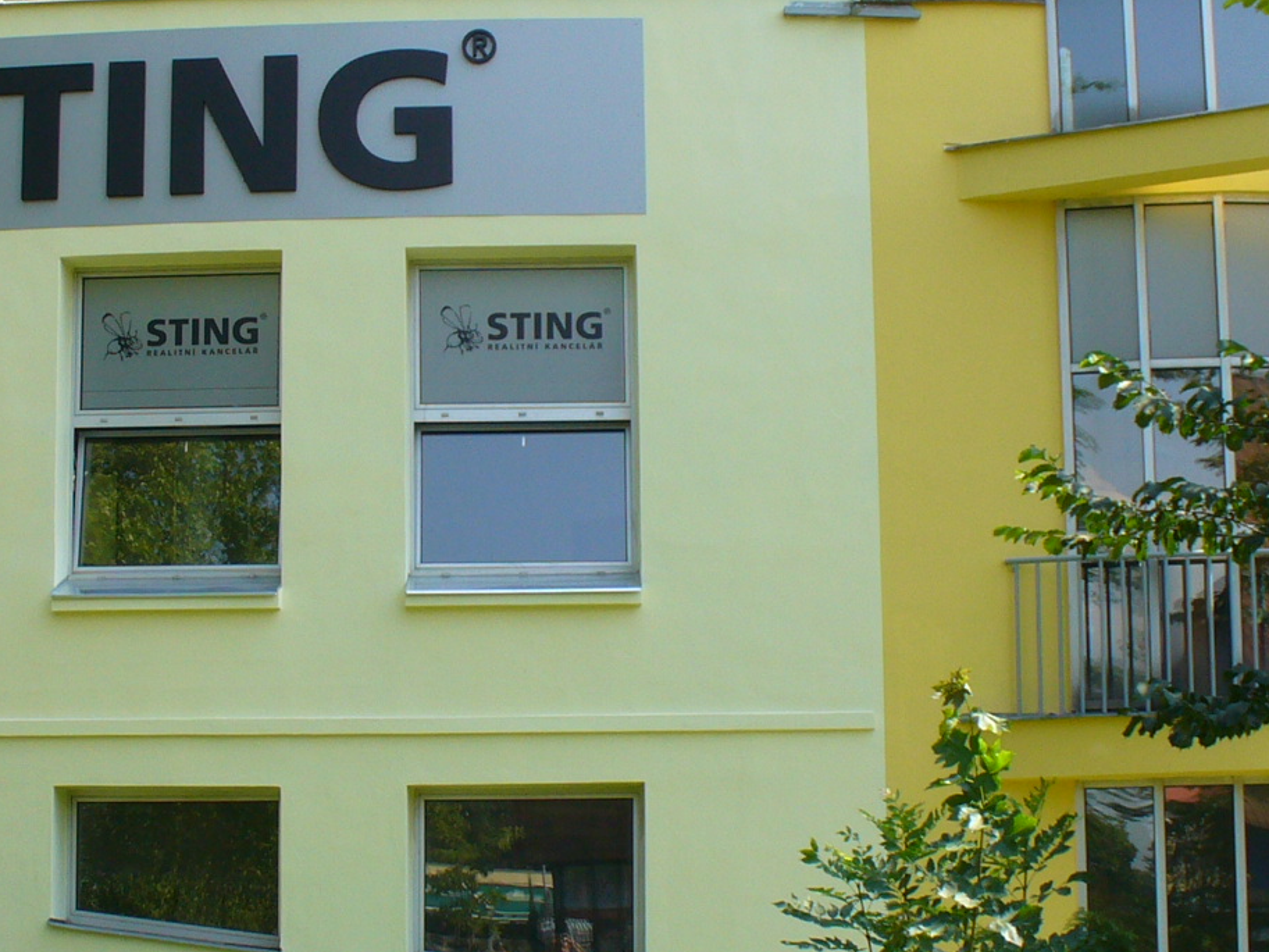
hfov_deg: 23.5
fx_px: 3043
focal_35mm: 83
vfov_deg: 17.7
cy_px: 339
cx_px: 517
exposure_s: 1/125
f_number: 5.6
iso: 80
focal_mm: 6.1
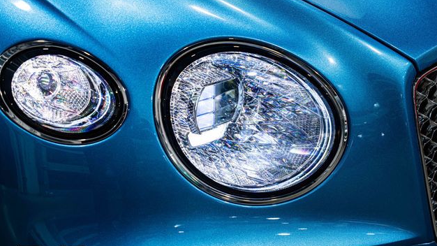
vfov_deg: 16.1
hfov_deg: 28.2
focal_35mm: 75
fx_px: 869
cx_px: 223
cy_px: 129
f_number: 4.5
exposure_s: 1/125
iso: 1600
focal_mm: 70
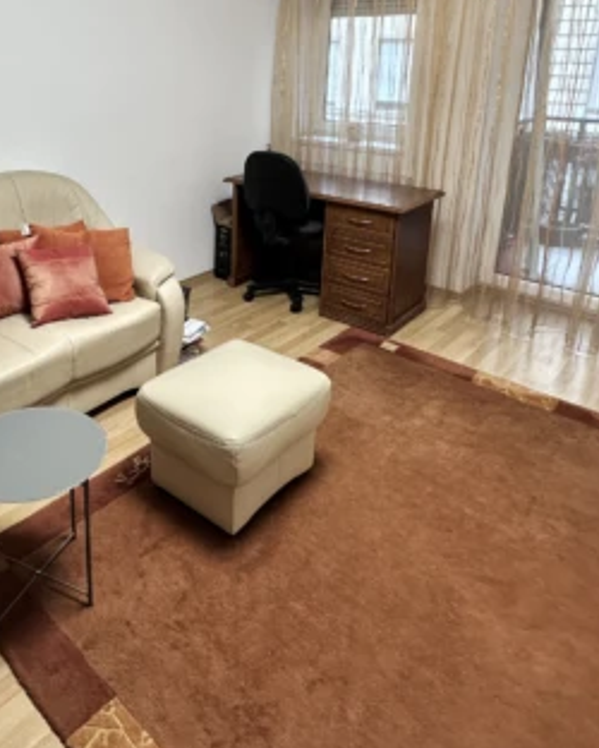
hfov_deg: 50.3
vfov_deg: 59.9
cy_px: 218
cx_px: 184
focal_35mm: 28
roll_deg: -0.4
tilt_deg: -14.9
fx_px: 620
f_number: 2.2
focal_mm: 2.22
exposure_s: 1/100
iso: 160
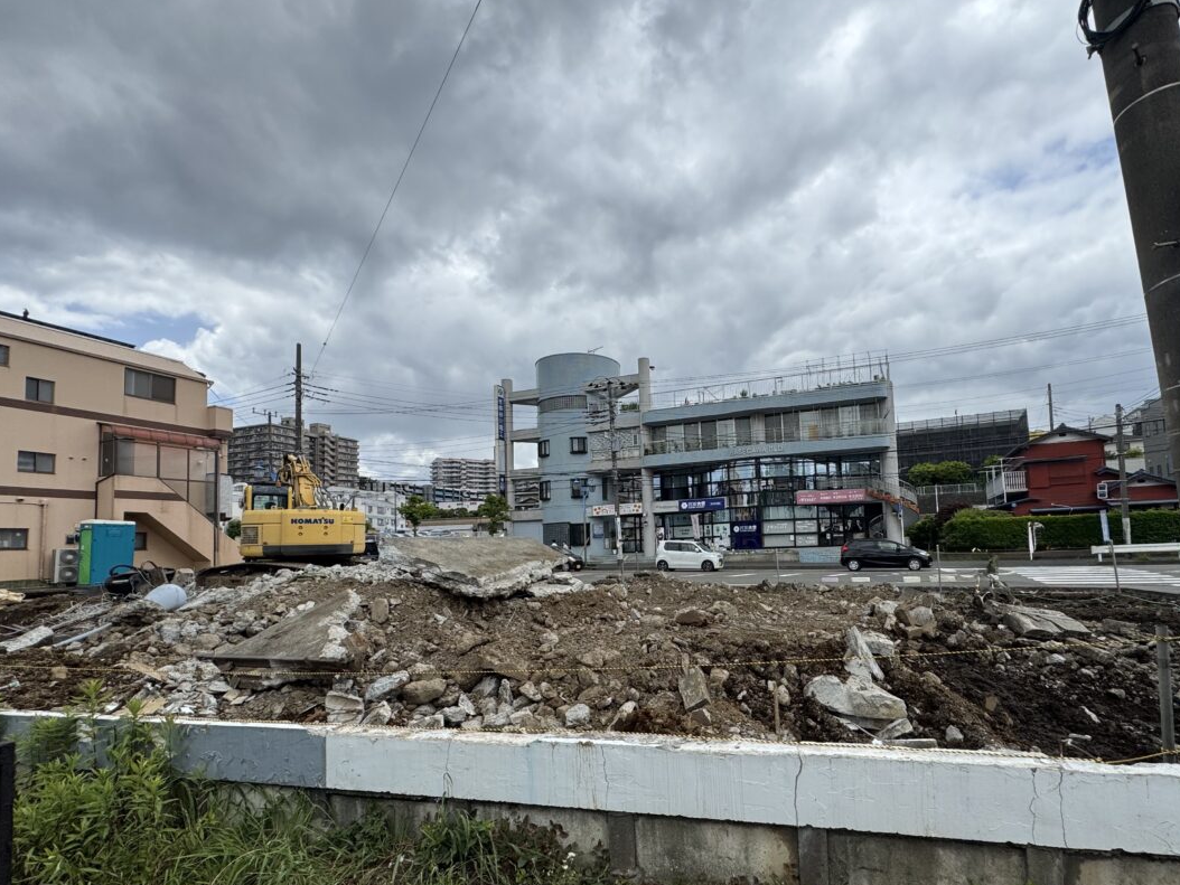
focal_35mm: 17
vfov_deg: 74.3
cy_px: 508
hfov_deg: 90.4
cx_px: 675
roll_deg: +3.1
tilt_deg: +5.6
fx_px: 580
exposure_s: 1/2028
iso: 50
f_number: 2.2
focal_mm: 2.22
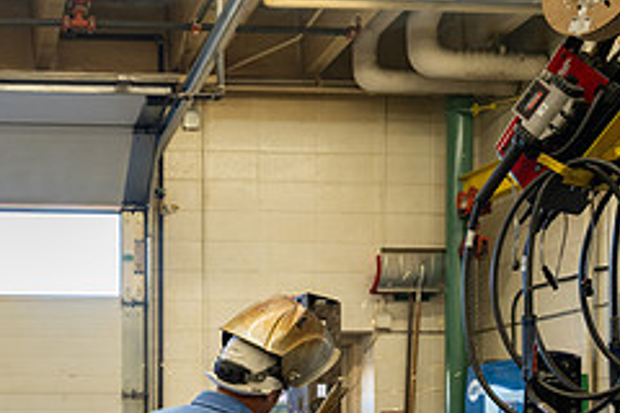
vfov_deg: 22.1
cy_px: 450
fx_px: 999
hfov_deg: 32.7
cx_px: 57
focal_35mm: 58
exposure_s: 1/250
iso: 320
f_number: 2.8
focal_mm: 24
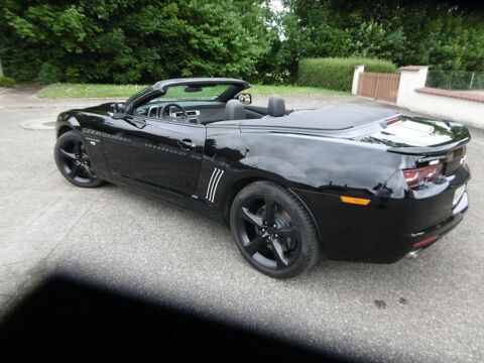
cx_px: 242
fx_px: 336
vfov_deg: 56.8
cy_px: 182
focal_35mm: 24
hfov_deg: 71.6
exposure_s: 1/250
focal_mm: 4.3
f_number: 3.1
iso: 100
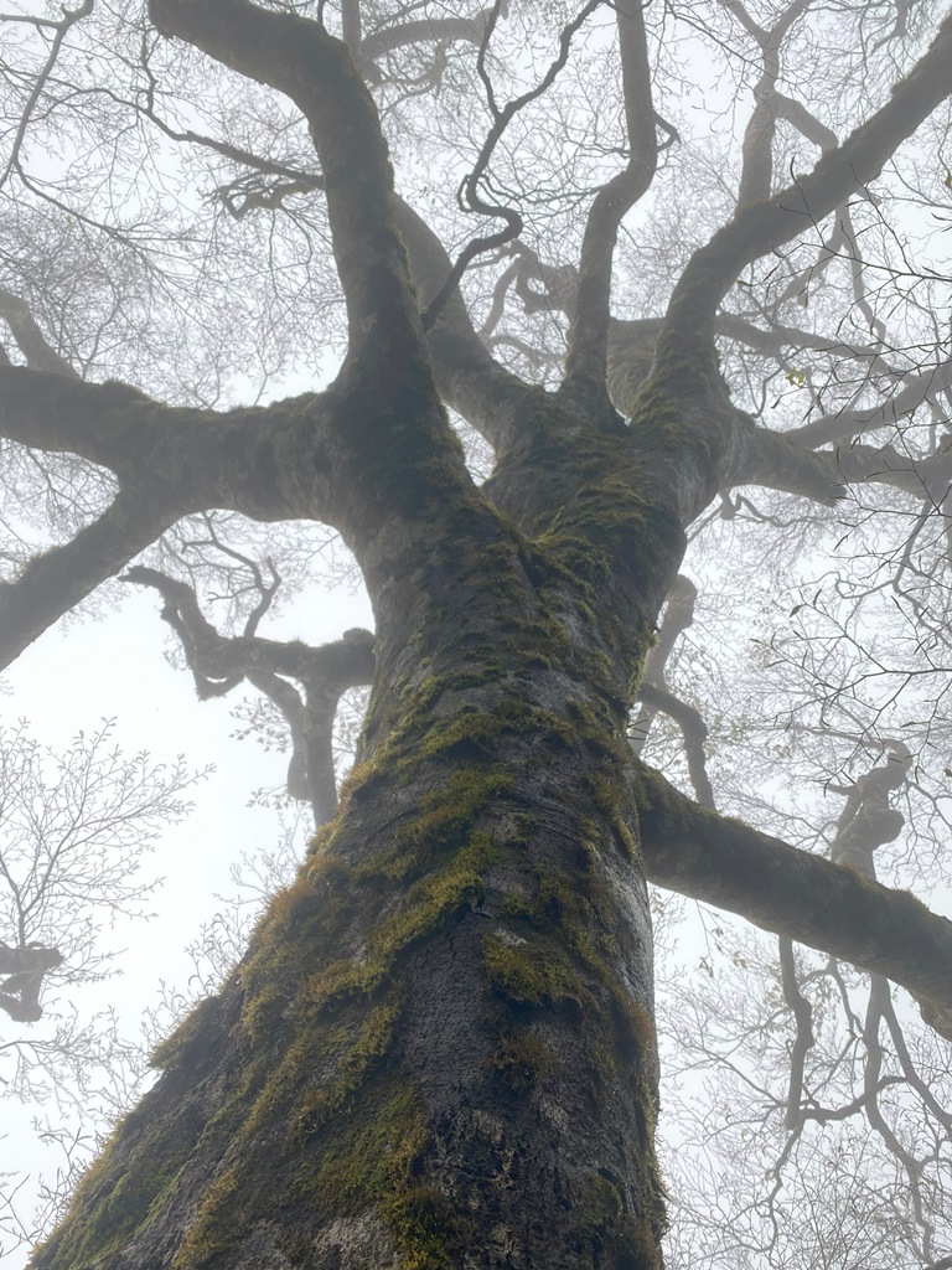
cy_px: 635
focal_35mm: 26
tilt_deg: +67.8
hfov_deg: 53.1
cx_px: 476
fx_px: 953
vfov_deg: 67.3
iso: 32
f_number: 1.8
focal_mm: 4.25
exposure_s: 1/144
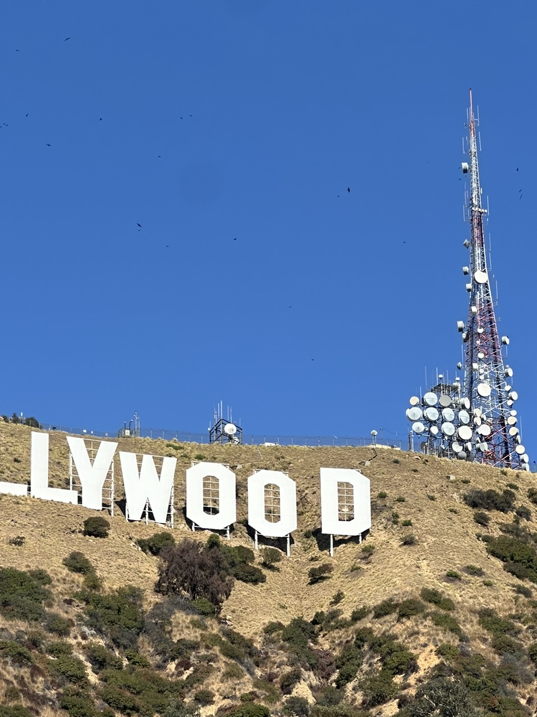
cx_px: 121
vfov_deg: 15.5
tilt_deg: +22.1
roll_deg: -0.5
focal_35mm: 127
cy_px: 374
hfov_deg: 11.6
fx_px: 2628
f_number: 2.8
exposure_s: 1/652
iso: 32
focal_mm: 9
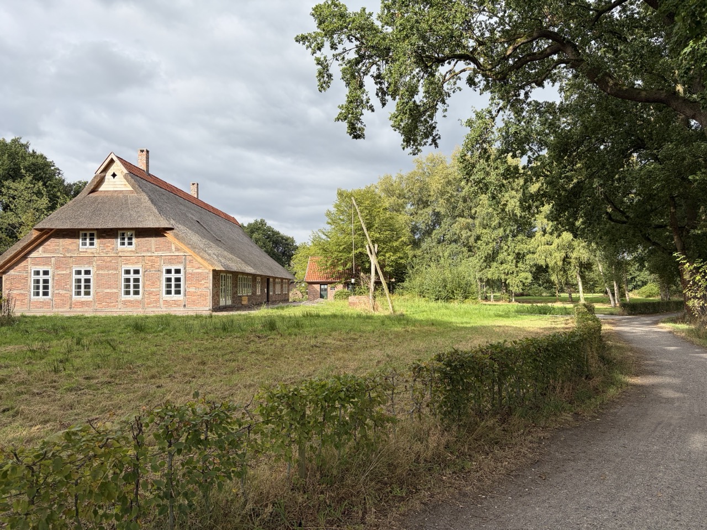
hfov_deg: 67.3
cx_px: 354
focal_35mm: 26
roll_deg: +1.4
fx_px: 531
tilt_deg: +2.6
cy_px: 265
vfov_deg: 53.1
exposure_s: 1/1626
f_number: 1.6
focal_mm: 5.96
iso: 50
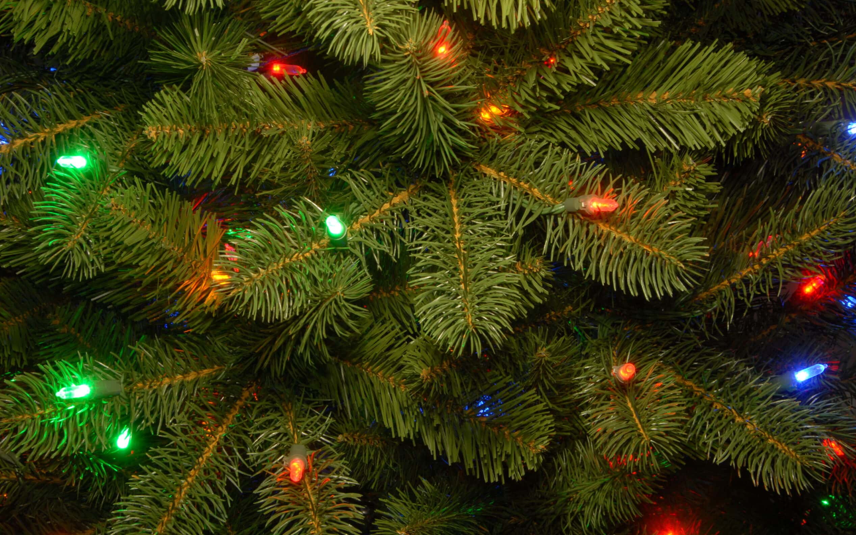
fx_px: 1587
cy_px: 252
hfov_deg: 30.2
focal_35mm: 68
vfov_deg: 19.1
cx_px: 427
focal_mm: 44
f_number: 22
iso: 100
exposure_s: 3
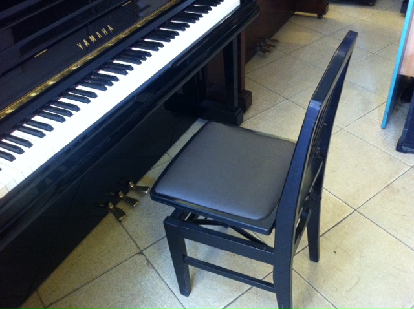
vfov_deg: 40.6
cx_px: 207
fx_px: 418
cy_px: 154
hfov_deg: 52.7
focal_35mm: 35
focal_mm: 3.85
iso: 400
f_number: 2.8
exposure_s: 1/17
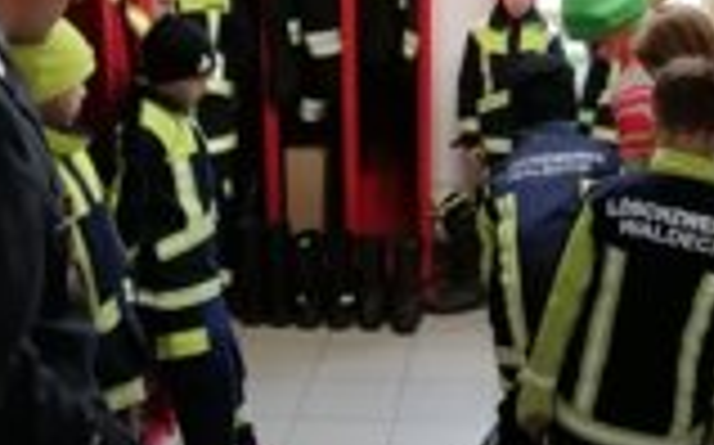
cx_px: 512
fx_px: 1400
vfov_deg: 18.0
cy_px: 220
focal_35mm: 72
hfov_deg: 28.3
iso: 640
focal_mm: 4.75
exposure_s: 1/100
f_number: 1.8
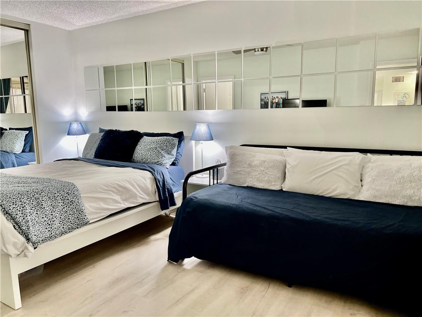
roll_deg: +1.8
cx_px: 211
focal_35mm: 26
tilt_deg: -7.8
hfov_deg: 67.3
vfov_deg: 53.1
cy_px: 158
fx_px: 317
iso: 200
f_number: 1.5
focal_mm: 5.7
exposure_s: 1/60
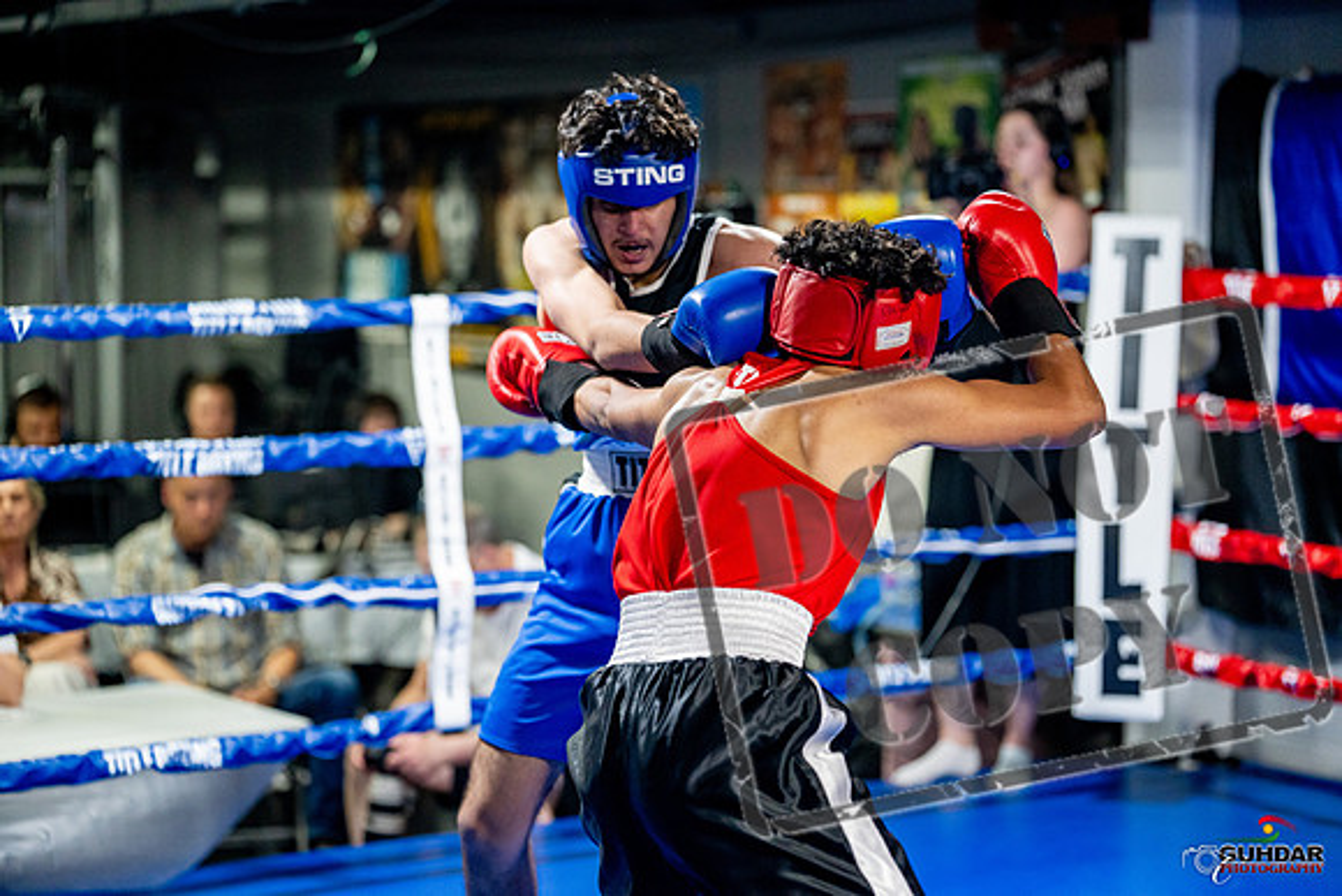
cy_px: 448
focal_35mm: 85
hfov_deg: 23.9
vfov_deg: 16.1
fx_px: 3169
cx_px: 671
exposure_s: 1/1000
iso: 4000
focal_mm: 85
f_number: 2
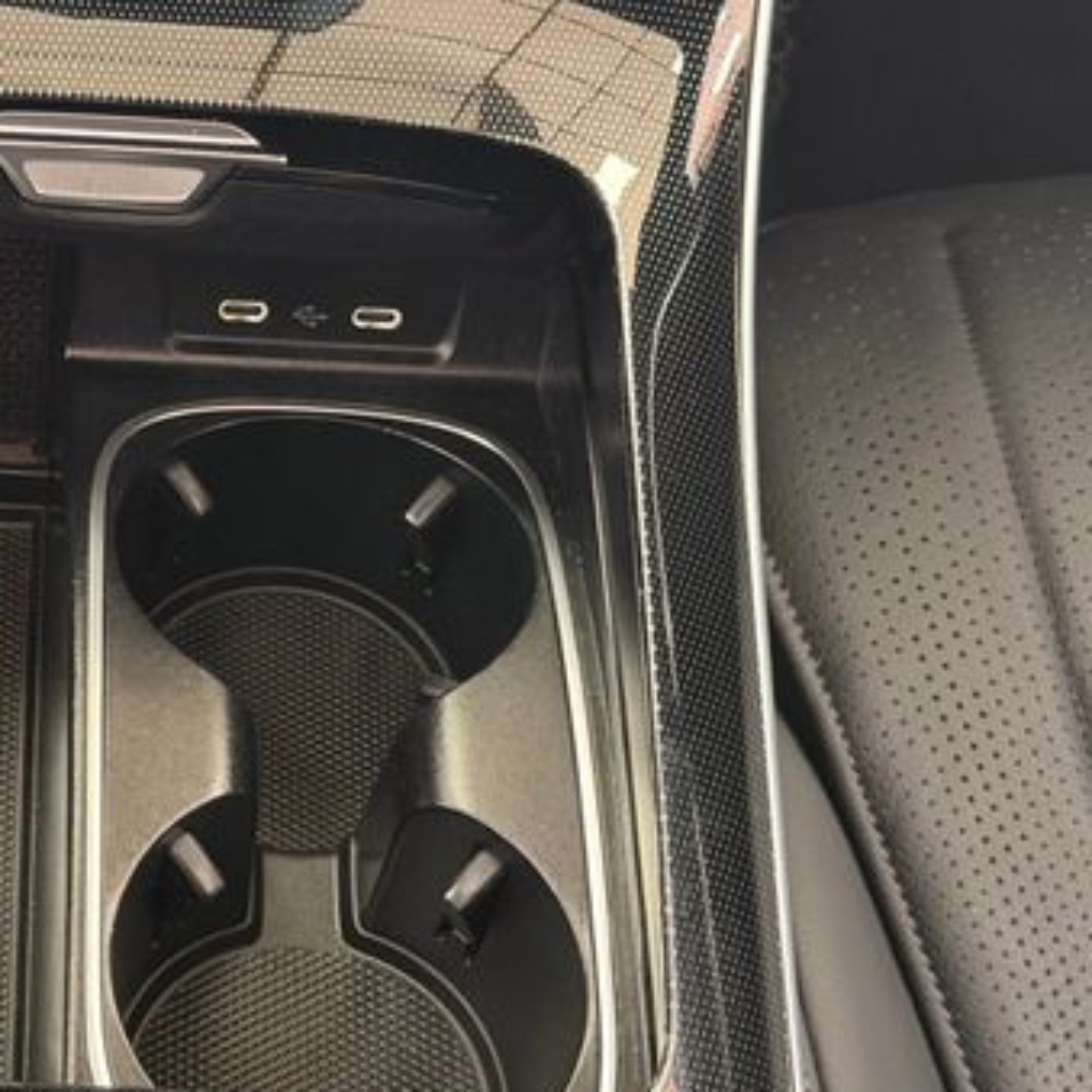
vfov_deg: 21.6
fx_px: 2855
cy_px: 618
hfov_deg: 21.1
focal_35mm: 80
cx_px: 71
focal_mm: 6.76
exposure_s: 1/40
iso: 500
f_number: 1.78
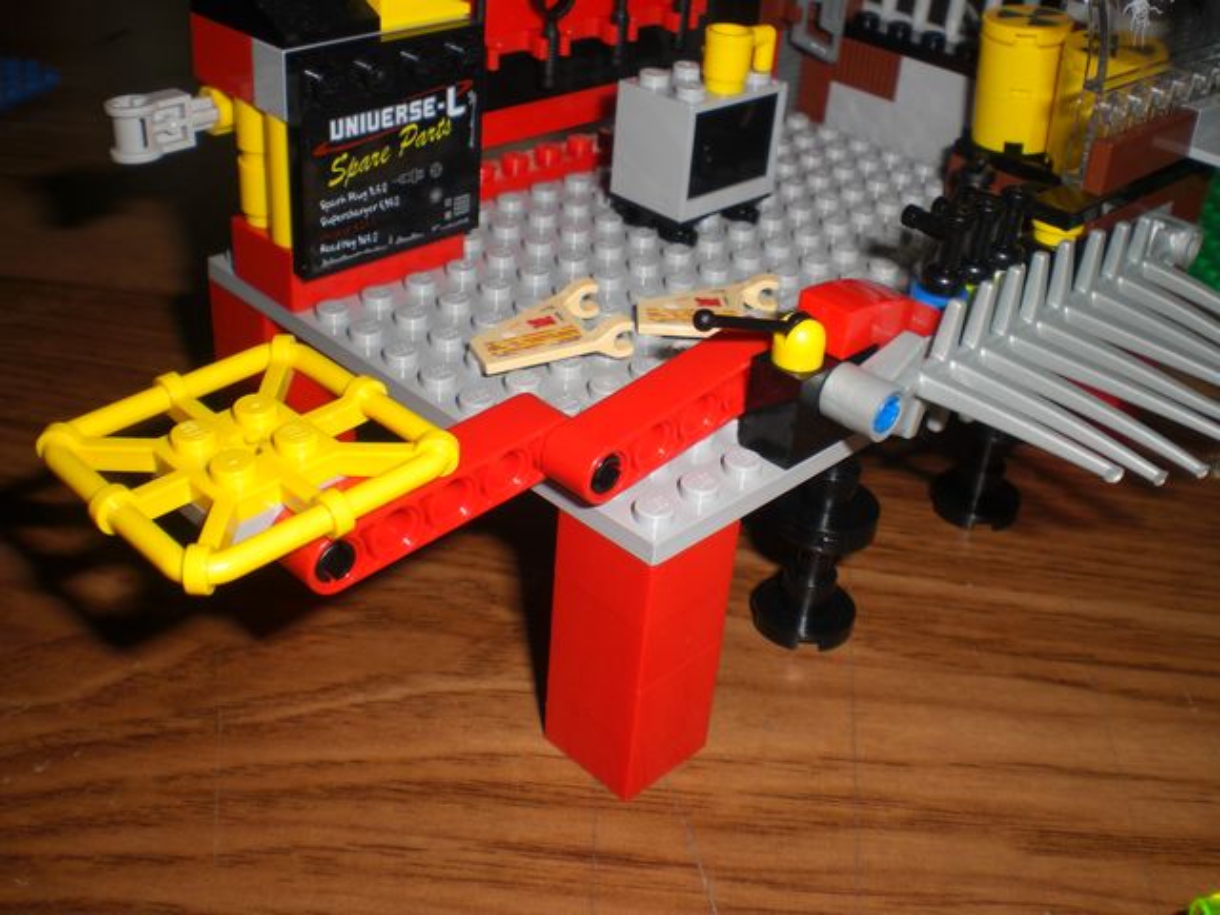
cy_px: 458
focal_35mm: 38
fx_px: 1339
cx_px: 610
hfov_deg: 49.0
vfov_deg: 37.7
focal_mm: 6.3
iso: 50
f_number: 4.4
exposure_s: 1/60
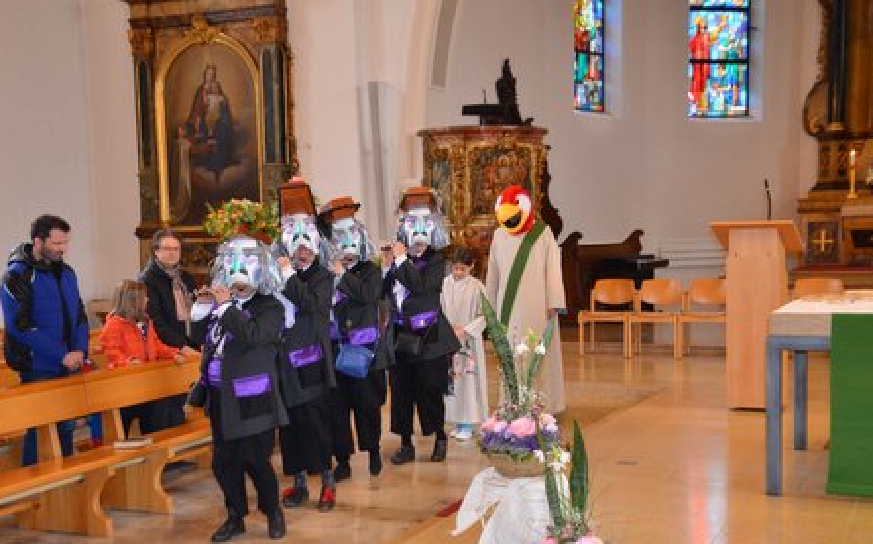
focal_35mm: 43
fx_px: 1023
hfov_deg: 46.2
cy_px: 310
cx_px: 431
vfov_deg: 29.8
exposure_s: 1/60
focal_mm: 26
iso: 800
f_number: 3.8
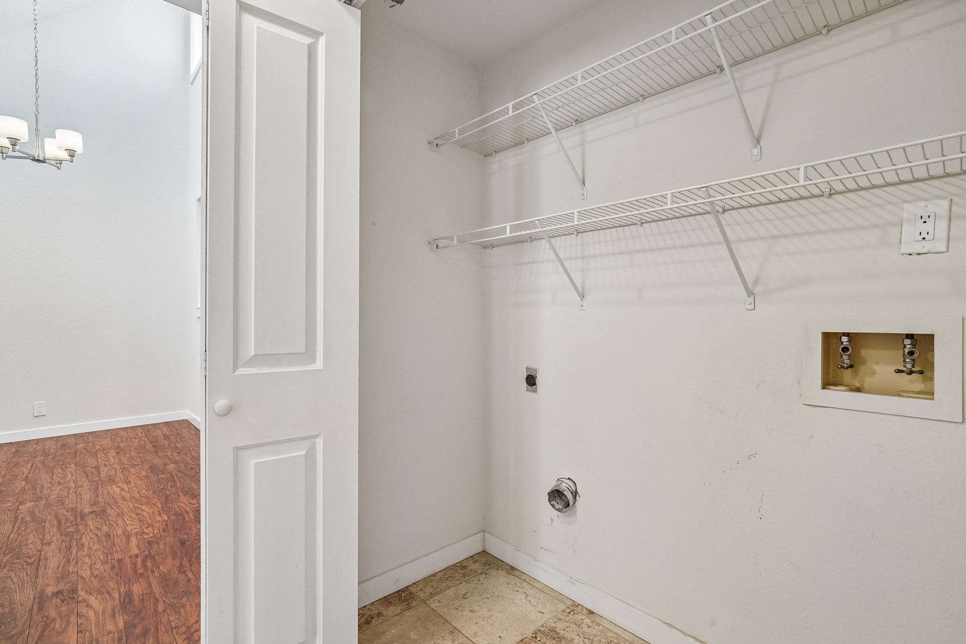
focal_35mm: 16
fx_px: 429
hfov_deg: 96.7
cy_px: 322
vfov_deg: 73.7
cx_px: 483
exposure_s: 1/25
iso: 1600
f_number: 8
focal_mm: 16
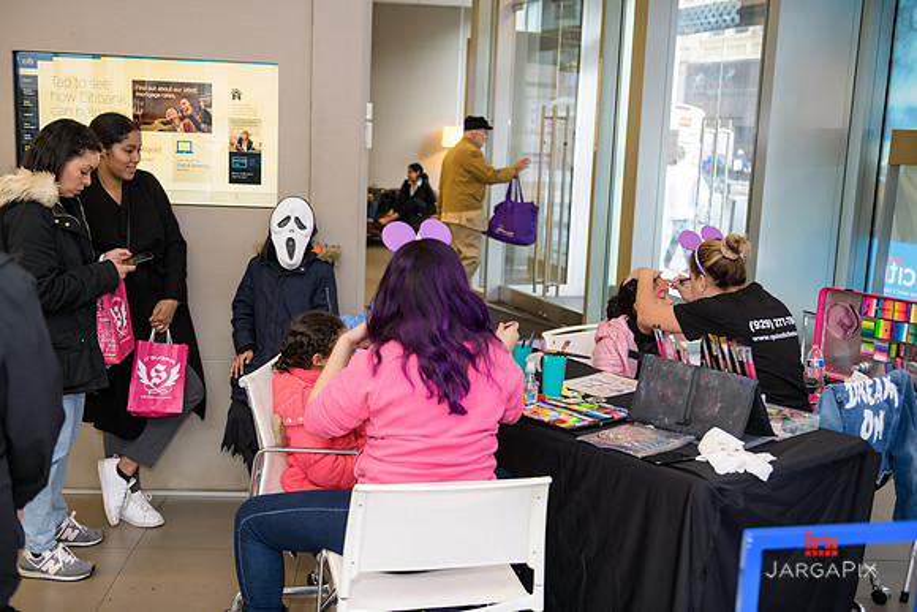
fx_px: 1019
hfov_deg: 48.4
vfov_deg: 33.4
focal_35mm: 40
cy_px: 306
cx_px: 458
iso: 800
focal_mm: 40
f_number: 3.2
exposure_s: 1/125
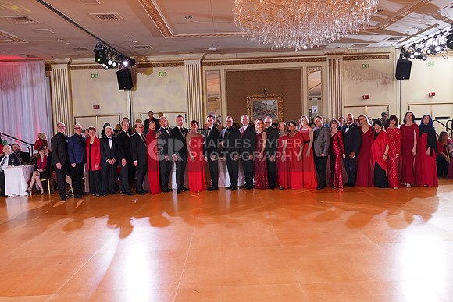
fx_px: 378
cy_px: 151
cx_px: 226
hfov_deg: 61.9
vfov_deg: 43.6
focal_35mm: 30
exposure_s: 1/200
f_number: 5.6
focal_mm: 30
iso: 1600
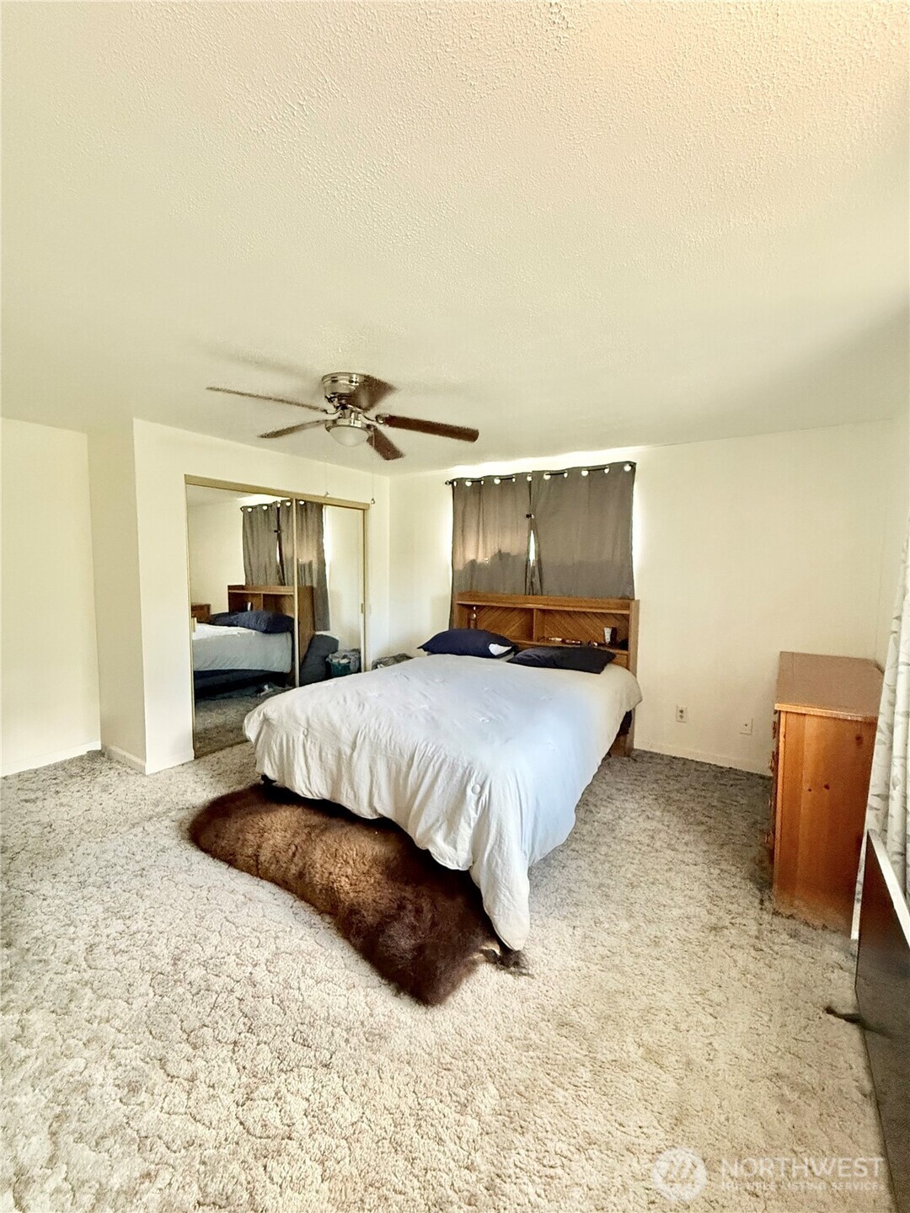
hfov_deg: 85.7
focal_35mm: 14
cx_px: 455
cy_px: 606
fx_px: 491
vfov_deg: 102.1
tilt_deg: -3.8
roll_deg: -0.9
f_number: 2.2
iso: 640
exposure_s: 1/60
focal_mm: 2.22
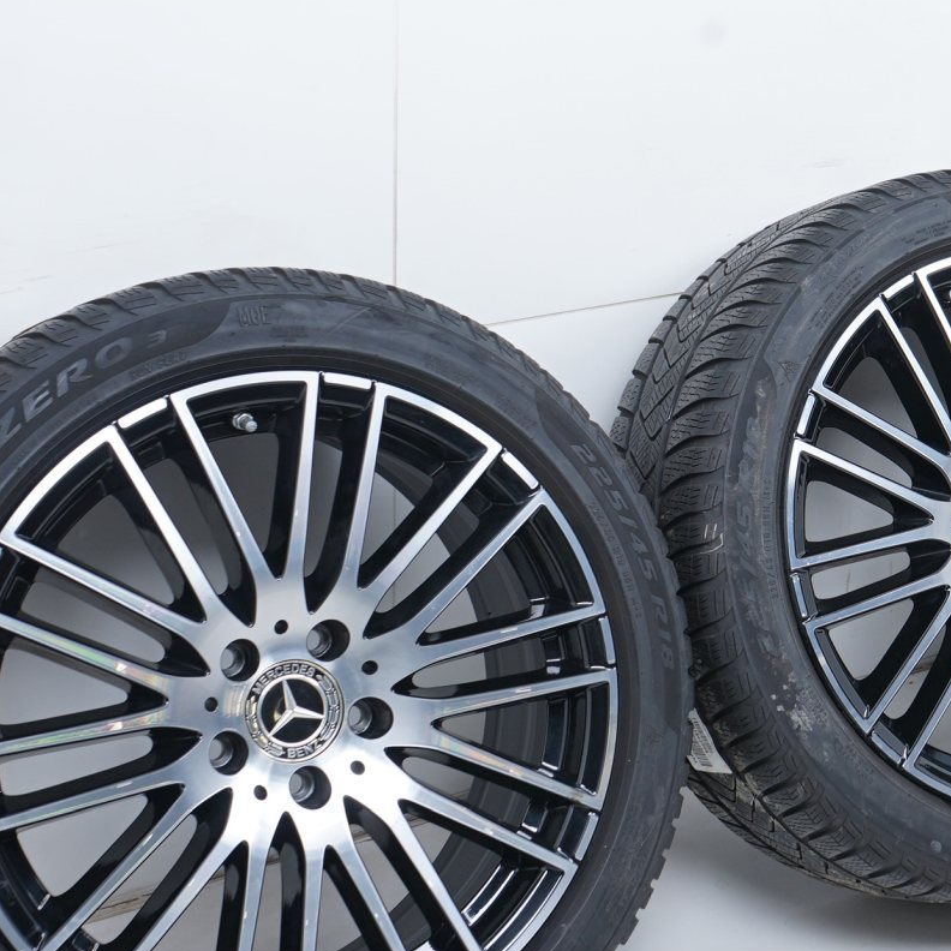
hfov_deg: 23.9
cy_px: 427
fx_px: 2176
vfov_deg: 24.6
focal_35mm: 70
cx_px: 883
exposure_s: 1/125
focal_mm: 34
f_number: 7.1
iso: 250
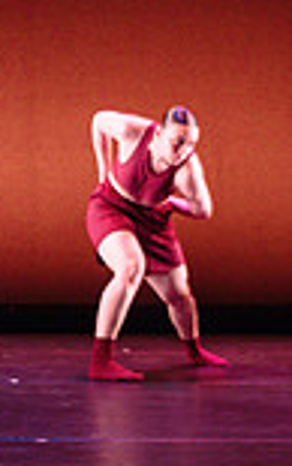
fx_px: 1437
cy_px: 230
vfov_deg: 18.4
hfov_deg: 11.0
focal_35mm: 113
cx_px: -207
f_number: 2.8
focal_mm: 27
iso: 2500
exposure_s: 1/250
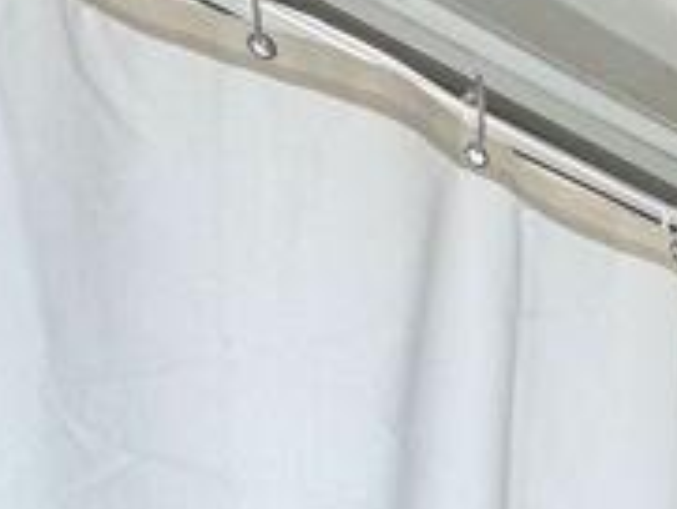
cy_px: 1078
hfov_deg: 18.5
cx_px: 1264
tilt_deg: -2.2
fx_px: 1546
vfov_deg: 14.7
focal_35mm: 79
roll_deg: -0.7
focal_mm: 2.22
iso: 50
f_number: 2.2
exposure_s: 1/99
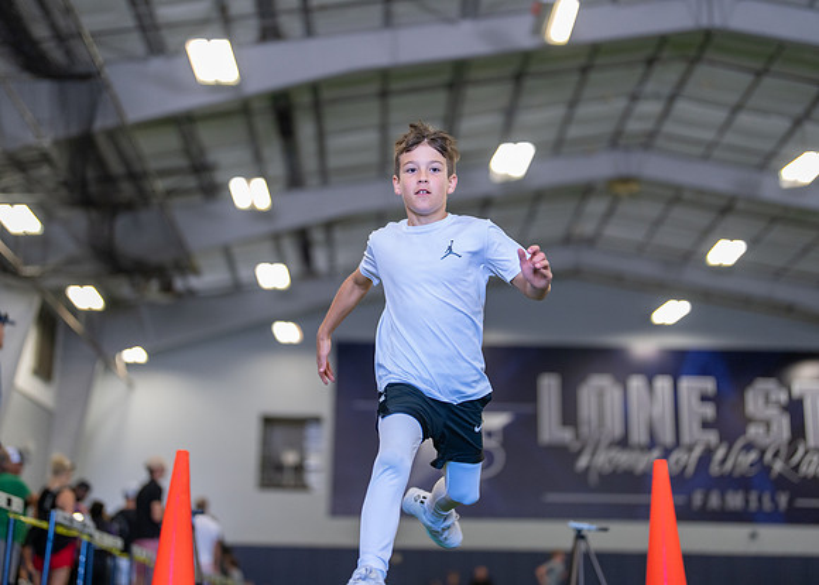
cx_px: 410
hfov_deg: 35.7
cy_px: 292
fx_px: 1271
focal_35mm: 55
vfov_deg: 25.9
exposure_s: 1/1000
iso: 1600
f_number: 1.2
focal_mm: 50
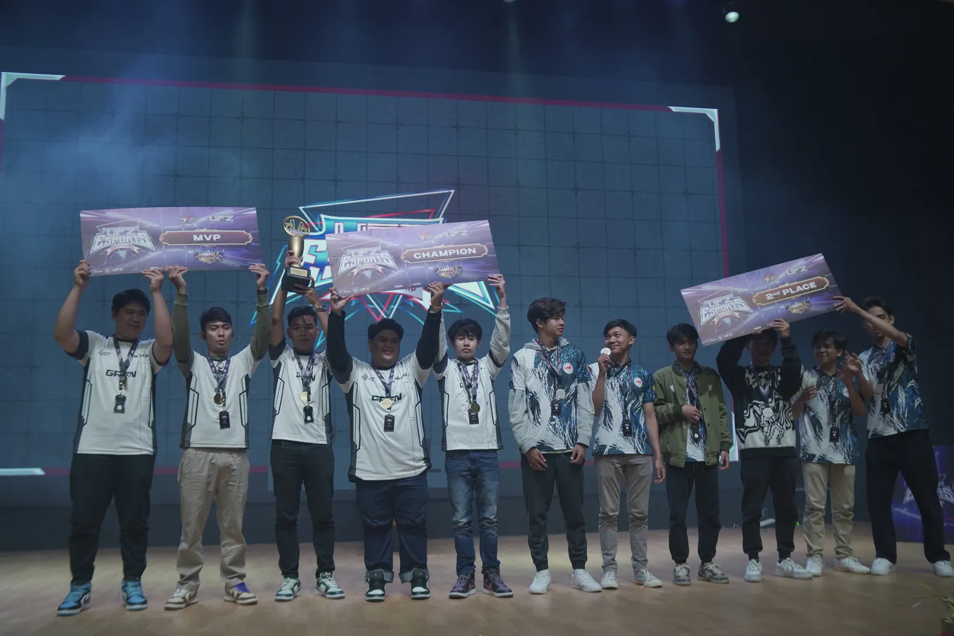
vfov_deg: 37.9
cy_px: 318
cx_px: 477
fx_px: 928
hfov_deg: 54.4
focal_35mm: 35
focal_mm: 35
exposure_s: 1/200
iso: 500
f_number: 2.8
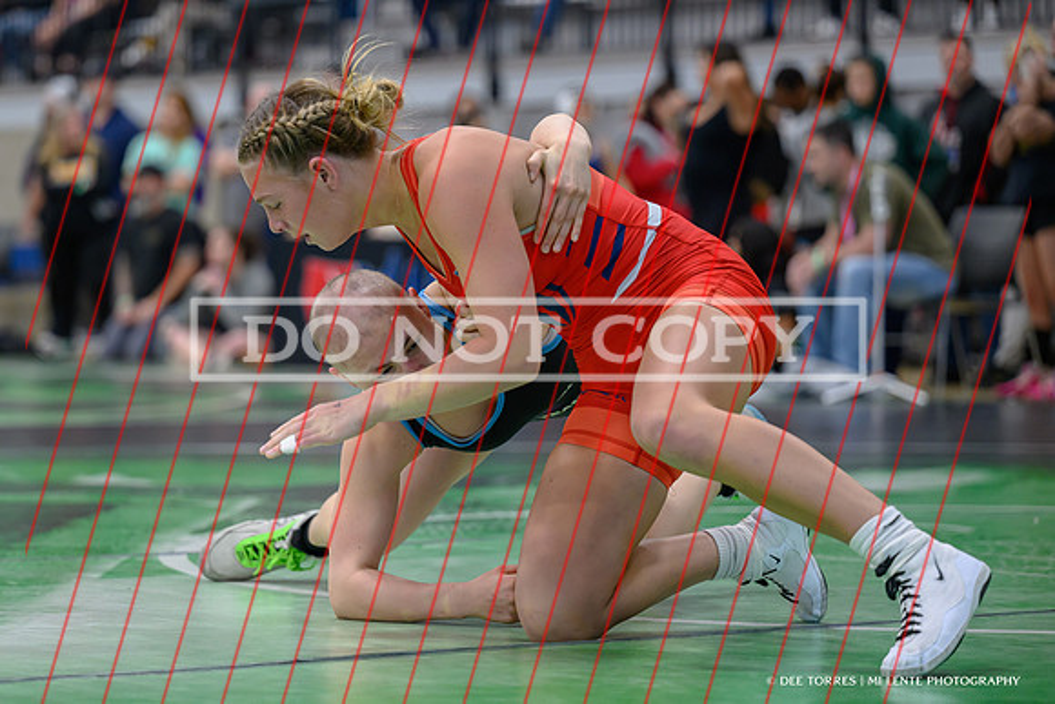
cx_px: 410
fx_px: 4192
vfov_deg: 9.6
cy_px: 351
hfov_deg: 14.3
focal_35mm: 143
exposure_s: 1/800
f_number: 2.8
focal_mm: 115
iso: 1800
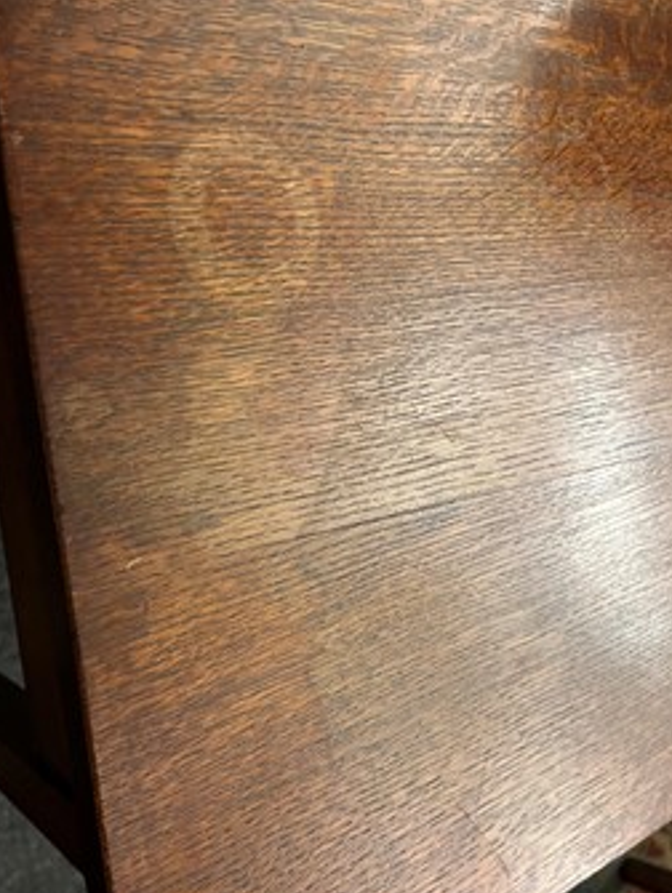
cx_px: 280
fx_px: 801
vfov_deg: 58.2
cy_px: 485
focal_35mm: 31
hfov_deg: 45.4
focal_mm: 5.1
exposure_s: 1/33
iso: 500
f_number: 1.6
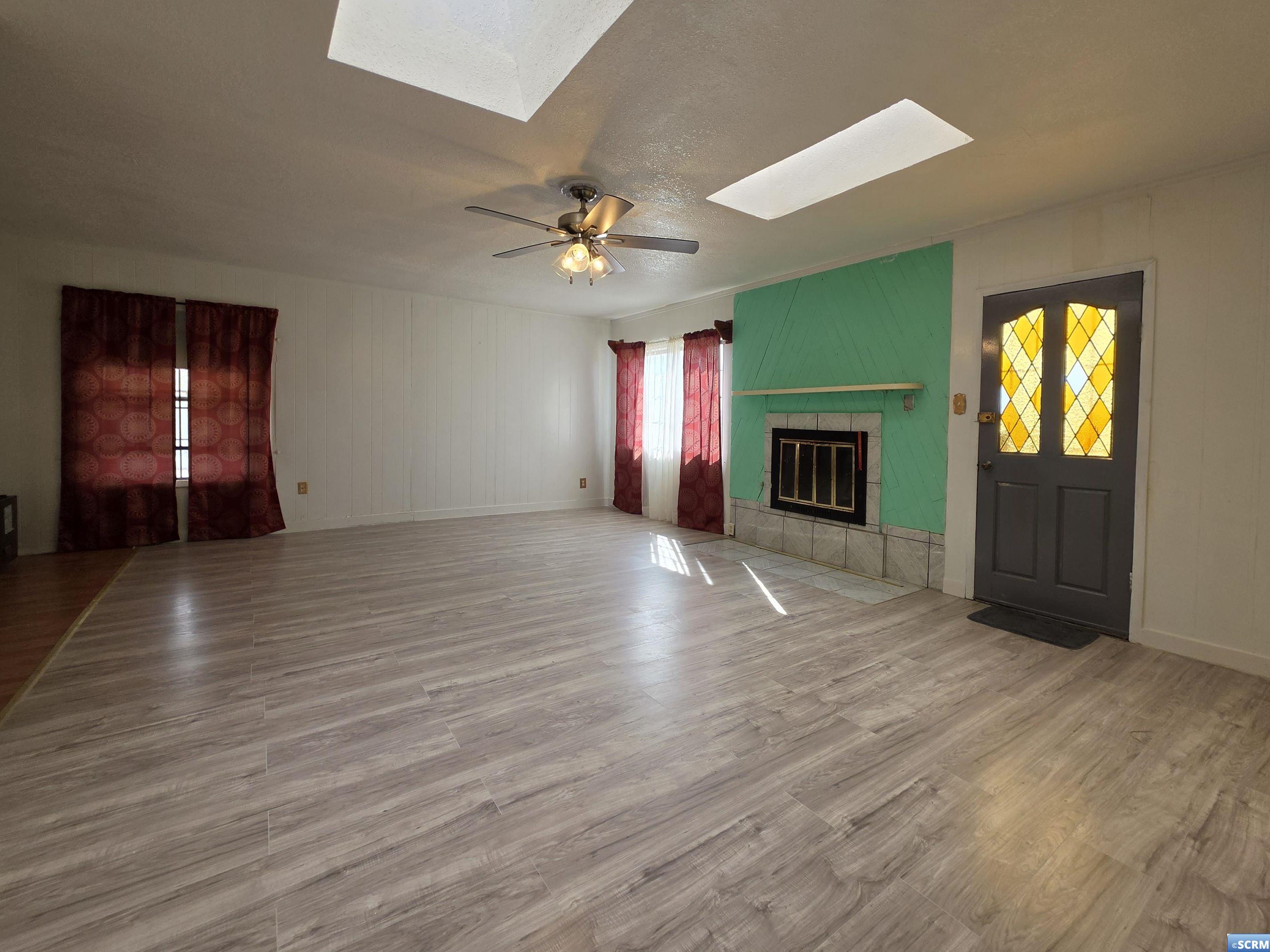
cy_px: 443
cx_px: 662
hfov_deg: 102.0
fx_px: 514
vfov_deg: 85.5
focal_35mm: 14
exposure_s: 1/120
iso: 40
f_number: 1.9
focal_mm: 2.2
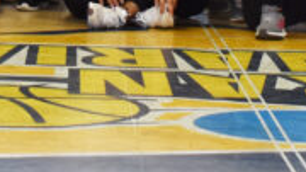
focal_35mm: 241
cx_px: -99
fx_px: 1954
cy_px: -319
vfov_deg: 4.8
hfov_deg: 8.8
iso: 400
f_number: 5
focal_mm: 27
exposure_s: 1/250
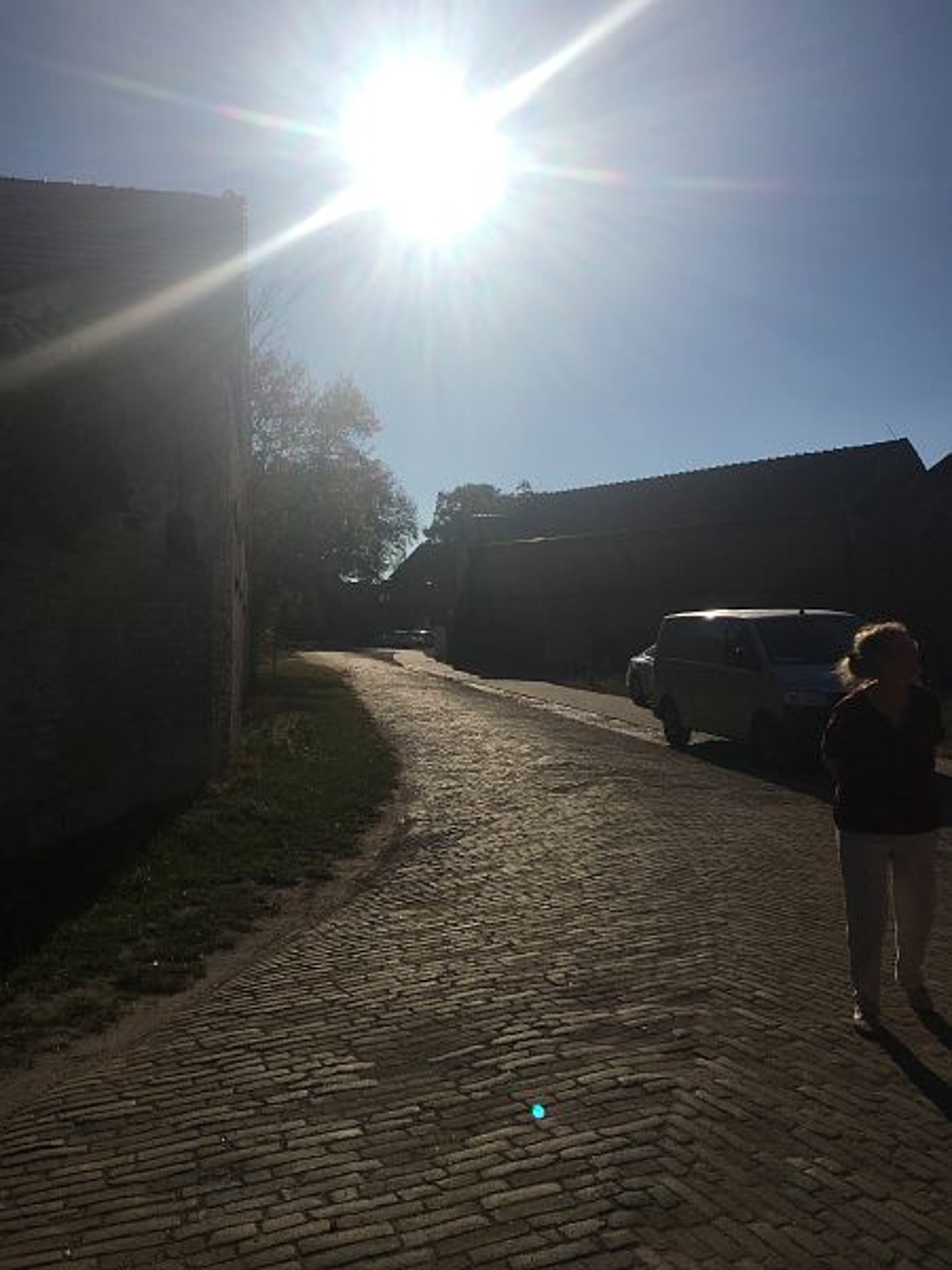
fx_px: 1063
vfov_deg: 61.7
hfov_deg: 48.2
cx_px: 476
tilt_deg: +0.2
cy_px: 635
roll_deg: -2.3
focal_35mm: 29
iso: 25
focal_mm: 4.15
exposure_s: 1/10989
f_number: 2.2
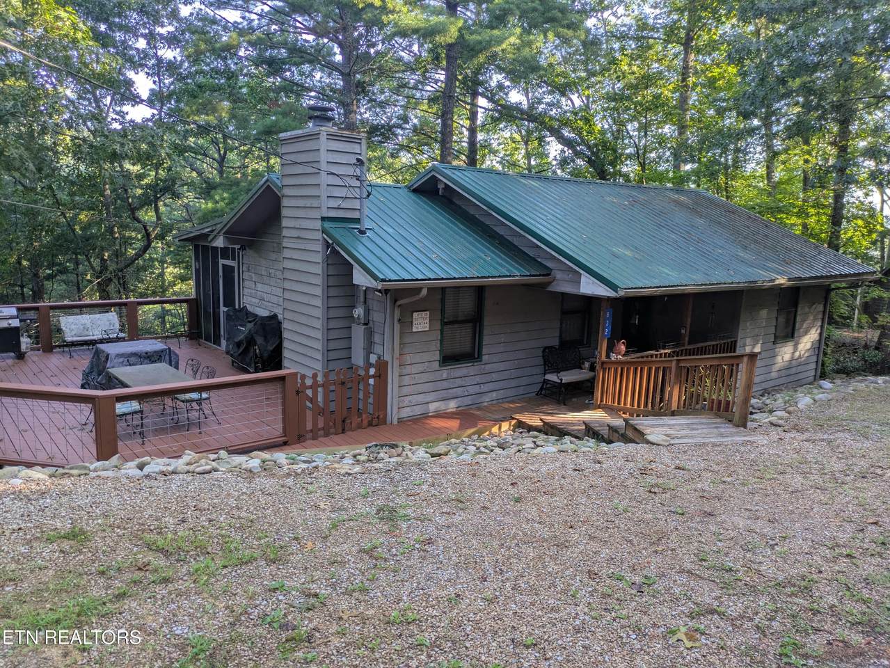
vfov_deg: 54.9
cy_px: 334
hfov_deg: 69.4
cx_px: 445
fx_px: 643
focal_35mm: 25
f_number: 1.89
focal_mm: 5.43
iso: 71
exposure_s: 1/208
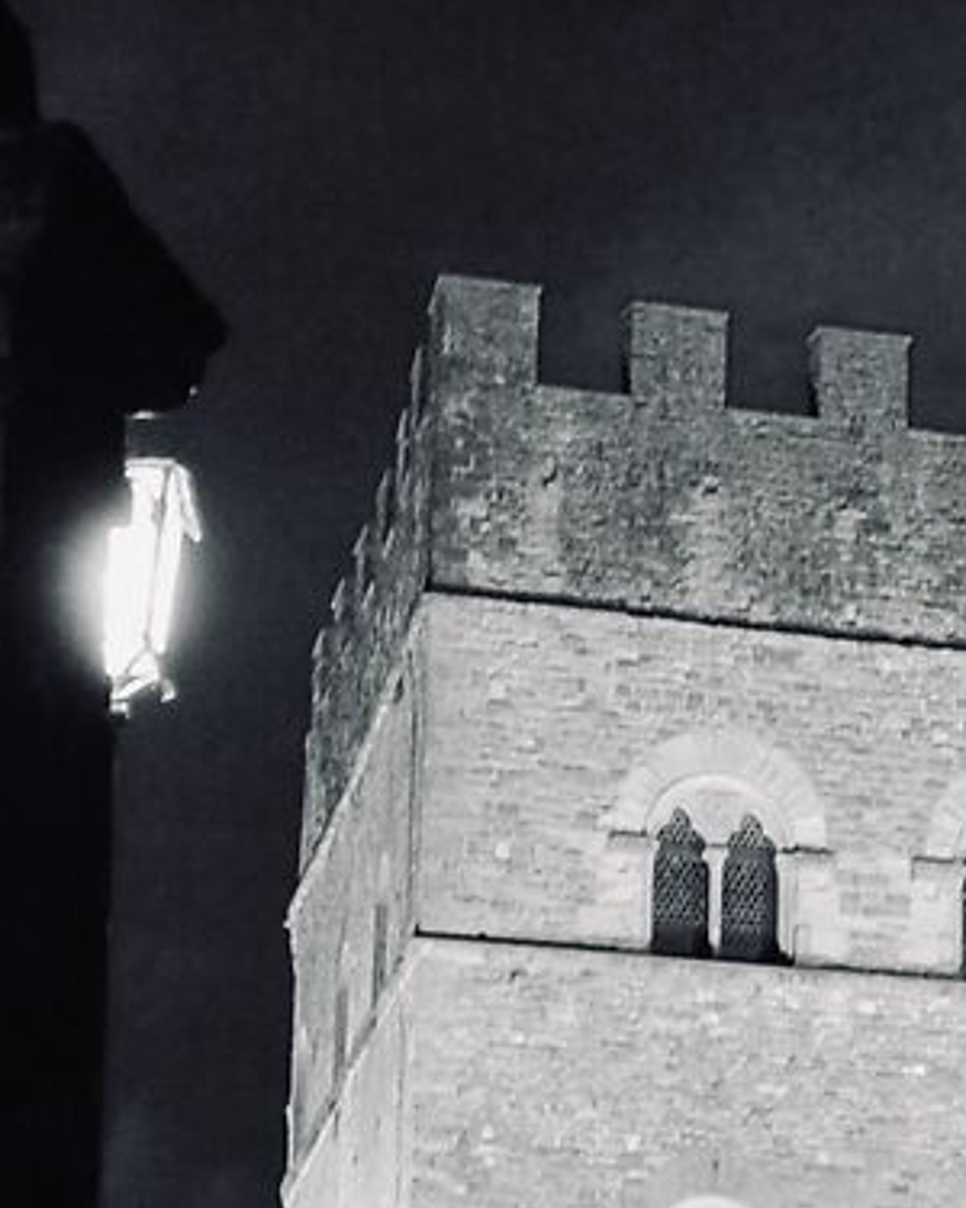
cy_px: 739
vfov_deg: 13.4
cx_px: 1185
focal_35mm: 144
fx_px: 5146
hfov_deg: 10.5
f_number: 3.5
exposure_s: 1/10
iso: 1600
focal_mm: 24
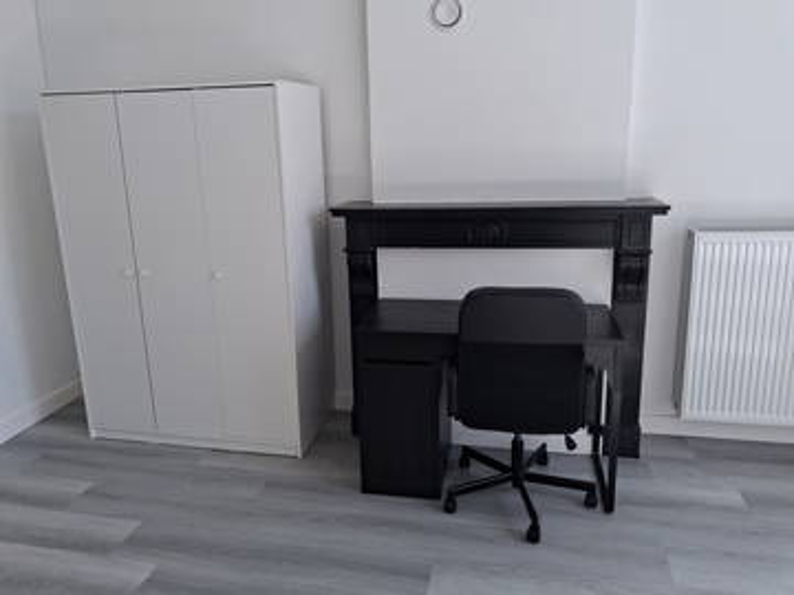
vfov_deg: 51.4
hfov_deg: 65.3
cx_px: 397
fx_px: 619
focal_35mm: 27
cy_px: 298
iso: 32
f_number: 1.8
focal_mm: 4
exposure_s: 1/100
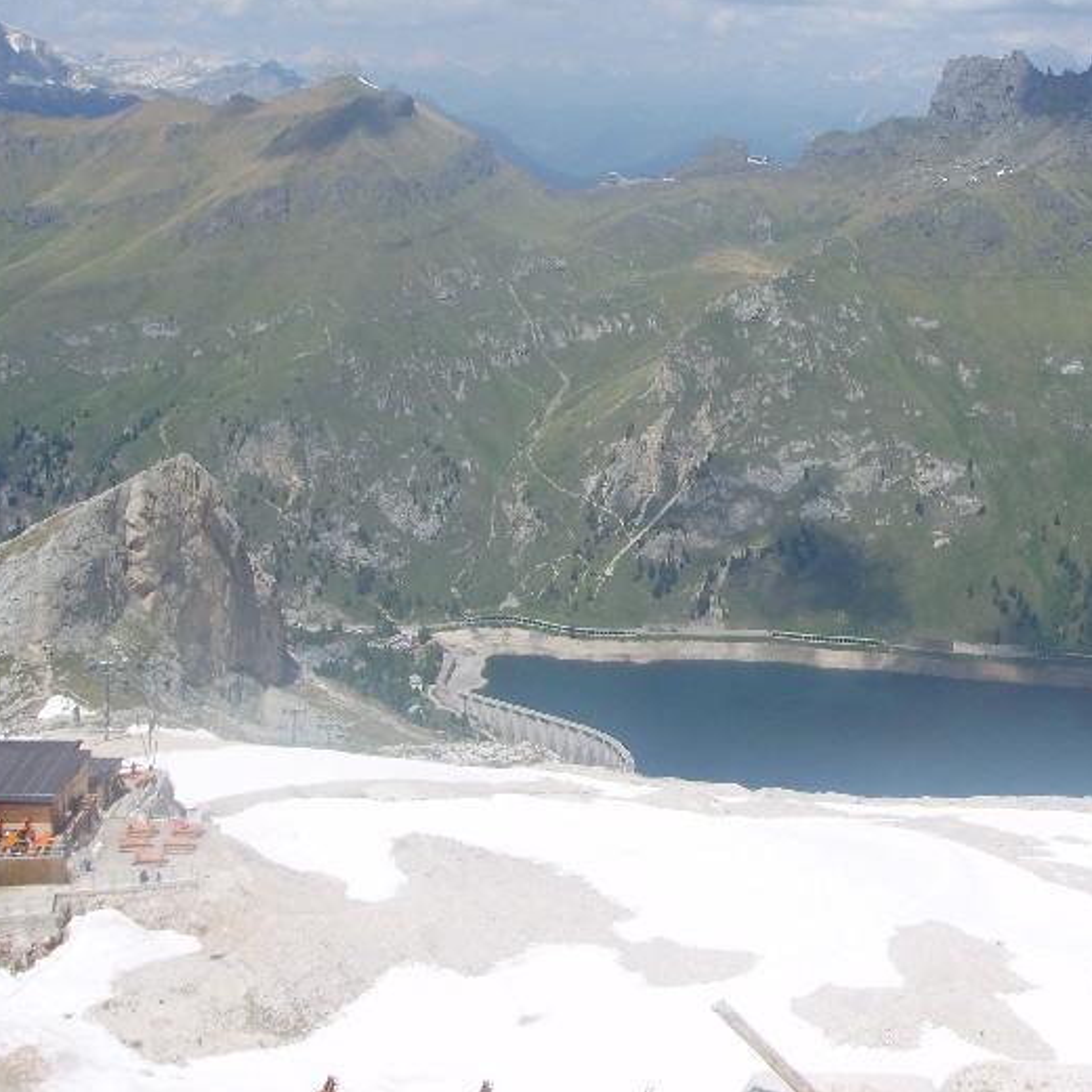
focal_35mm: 53
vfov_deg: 32.2
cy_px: 483
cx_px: 714
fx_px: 1892
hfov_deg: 32.0
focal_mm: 6.6
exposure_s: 1/350
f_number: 6.3
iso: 50
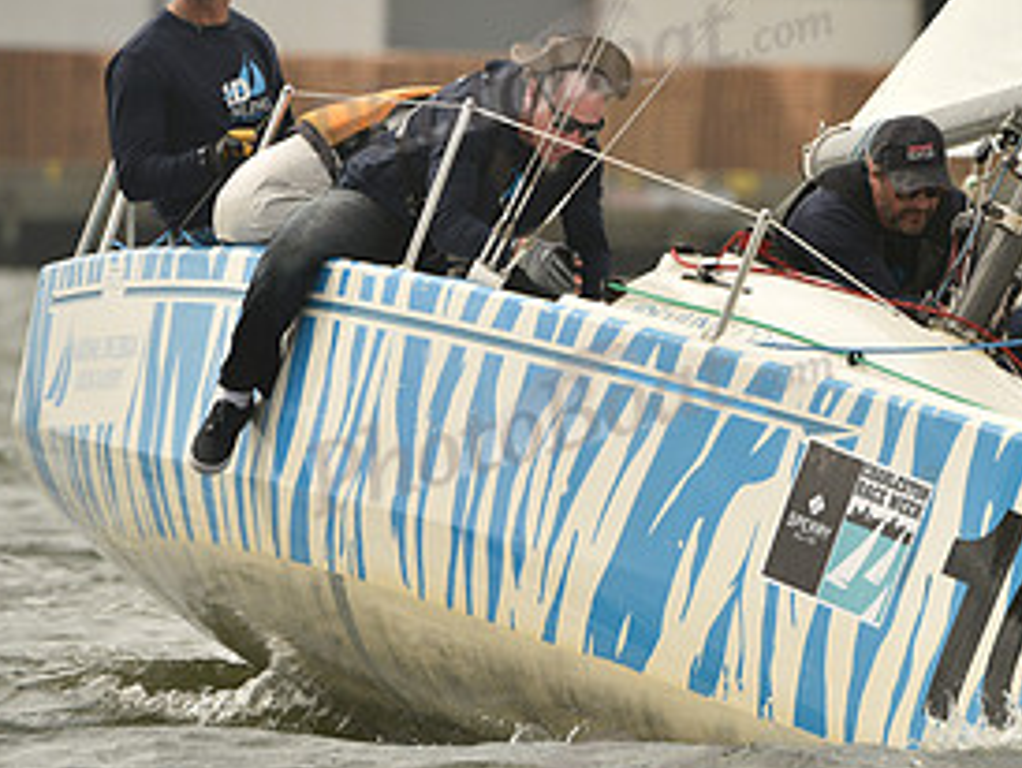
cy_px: 561
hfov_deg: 2.4
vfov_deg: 1.8
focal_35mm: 814
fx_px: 24054
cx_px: 1029
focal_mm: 400
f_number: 6.3
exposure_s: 1/1250
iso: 320
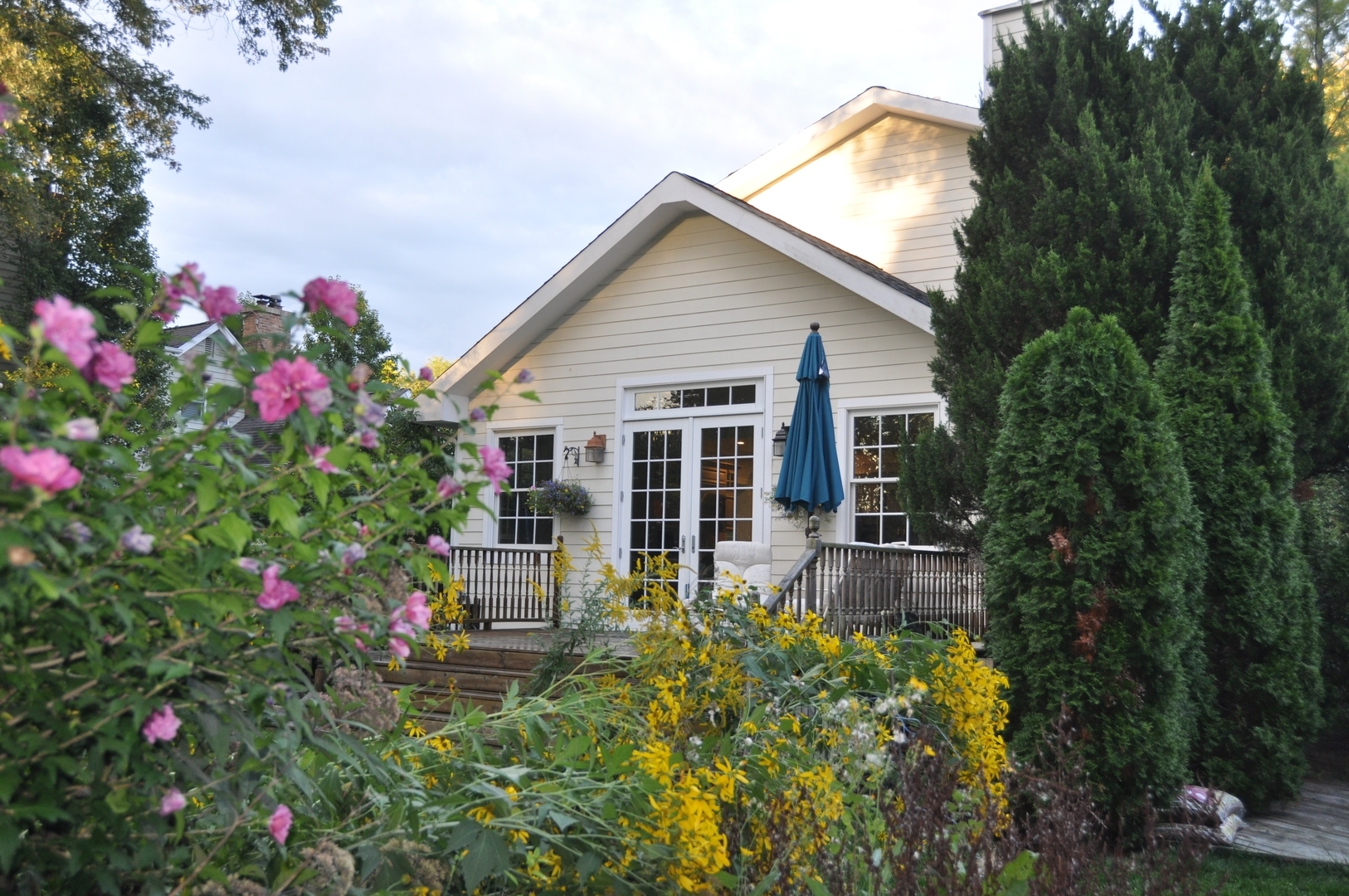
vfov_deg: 36.8
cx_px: 674
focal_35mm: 36
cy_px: 448
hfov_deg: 53.2
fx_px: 1347
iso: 400
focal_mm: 24
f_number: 3.8
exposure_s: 1/200
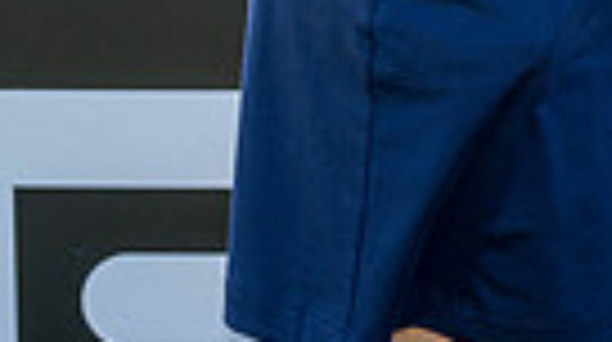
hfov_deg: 8.9
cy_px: -619
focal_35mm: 232
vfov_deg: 5.0
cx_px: 1152
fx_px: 3759
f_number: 8
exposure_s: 1/200
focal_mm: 46
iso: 250
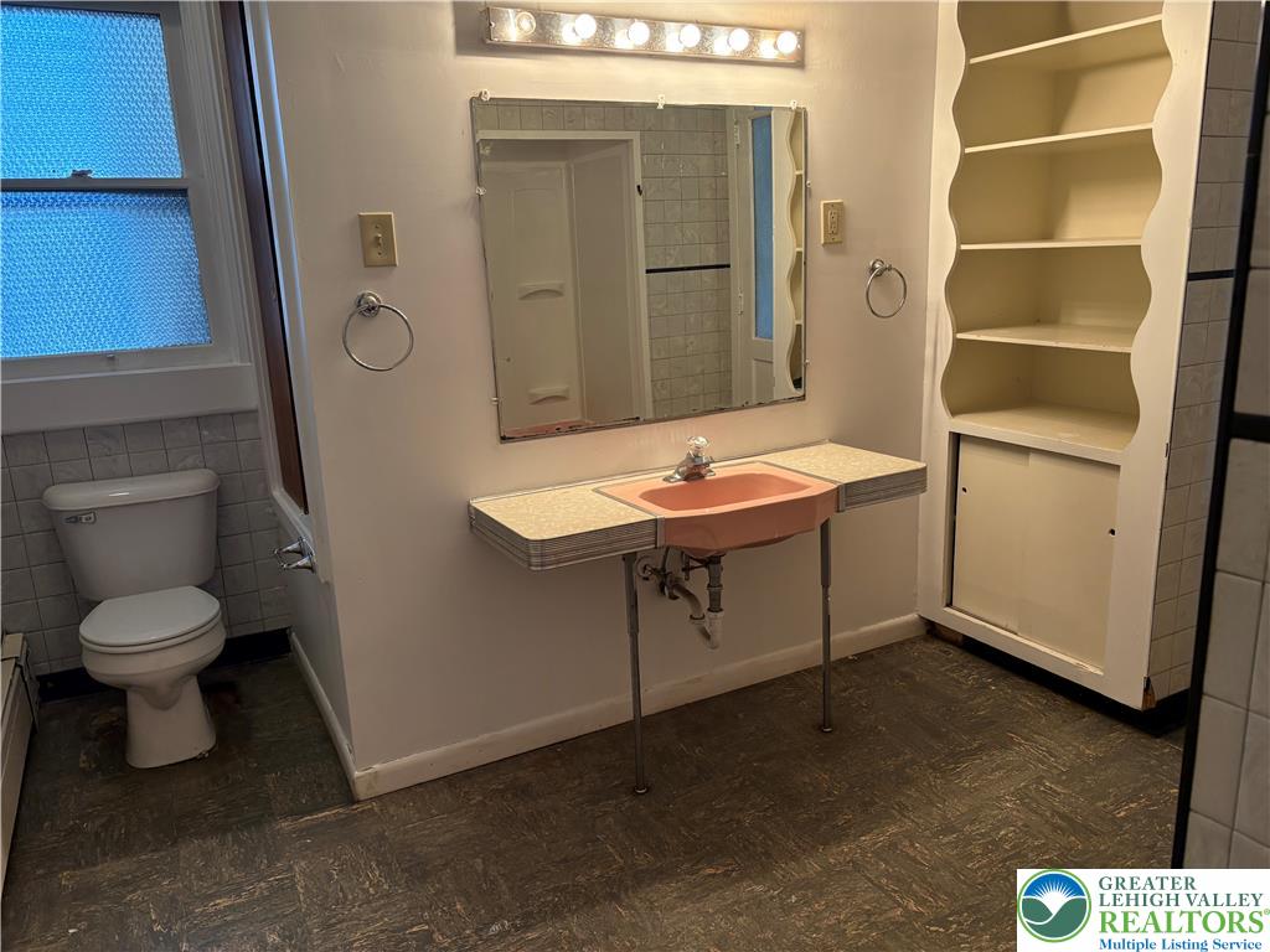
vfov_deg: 53.1
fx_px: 954
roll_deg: +2.3
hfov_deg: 67.3
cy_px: 476
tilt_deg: -13.8
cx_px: 635
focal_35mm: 26
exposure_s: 1/60
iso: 160
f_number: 1.6
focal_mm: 5.96
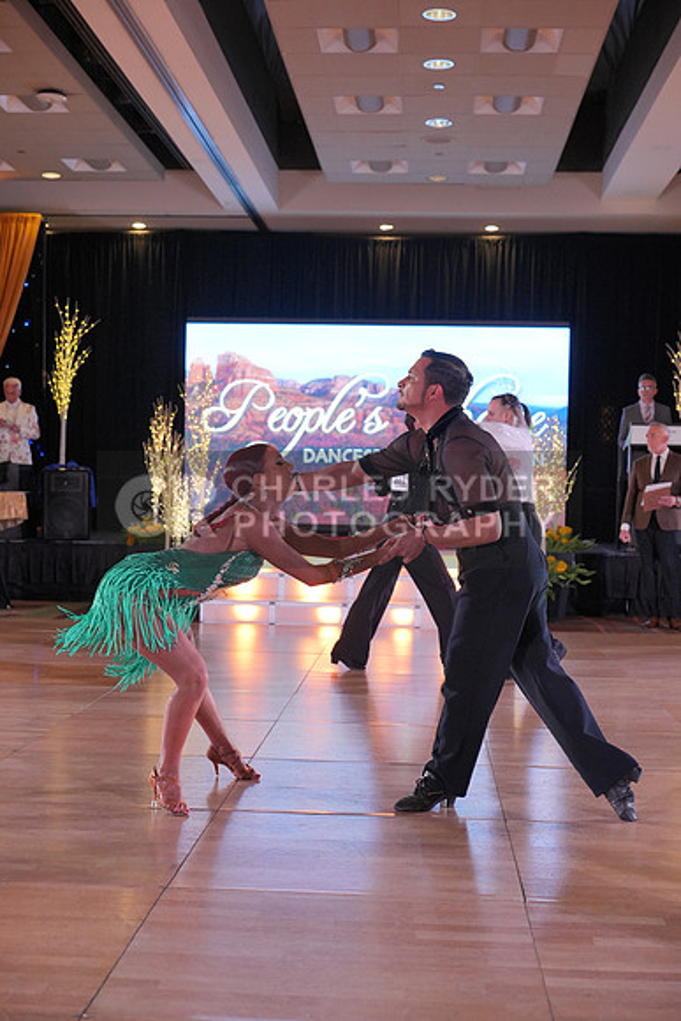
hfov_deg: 27.0
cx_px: 340
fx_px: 1418
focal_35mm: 50
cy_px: 510
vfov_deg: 39.6
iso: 2500
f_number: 4
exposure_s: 1/500
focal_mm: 50
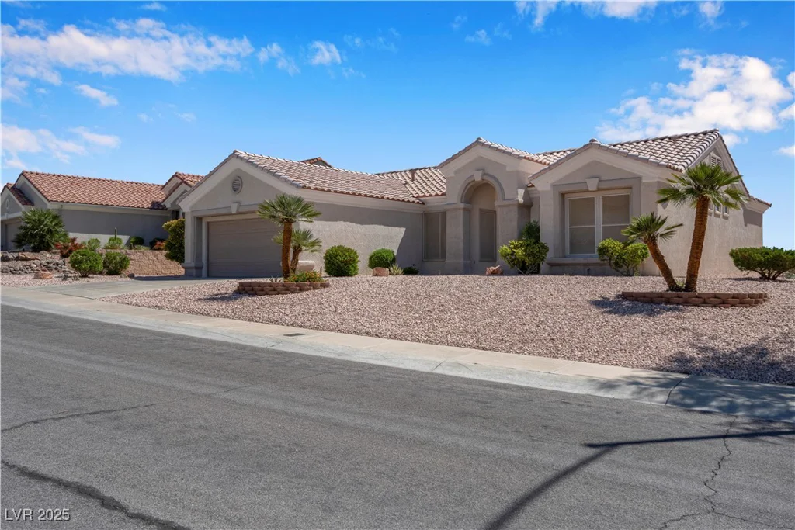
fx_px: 640
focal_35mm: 29
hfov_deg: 63.7
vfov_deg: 45.0
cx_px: 398
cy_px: 265
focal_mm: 29
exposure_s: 1/320
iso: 100
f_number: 9
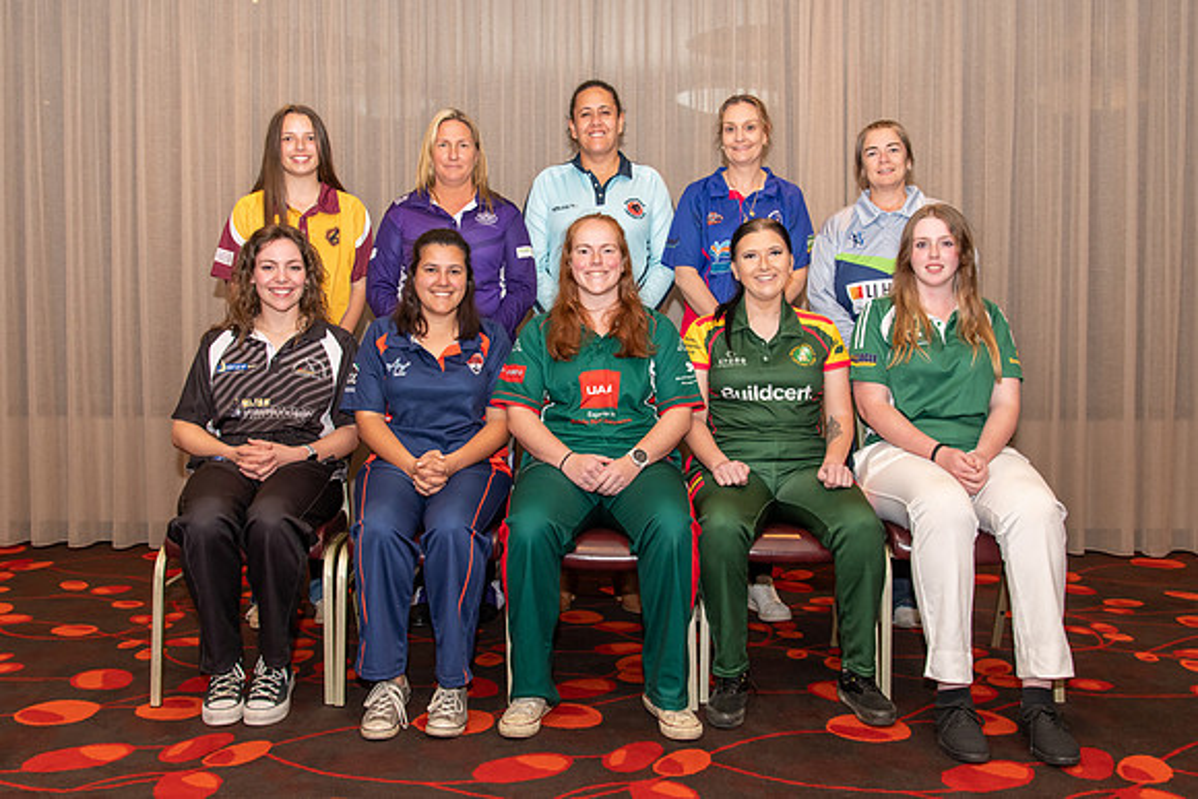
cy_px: 365
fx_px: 1127
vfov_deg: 39.0
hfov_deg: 56.0
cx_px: 587
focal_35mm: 34
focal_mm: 30
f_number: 5.6
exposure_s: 1/60
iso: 800
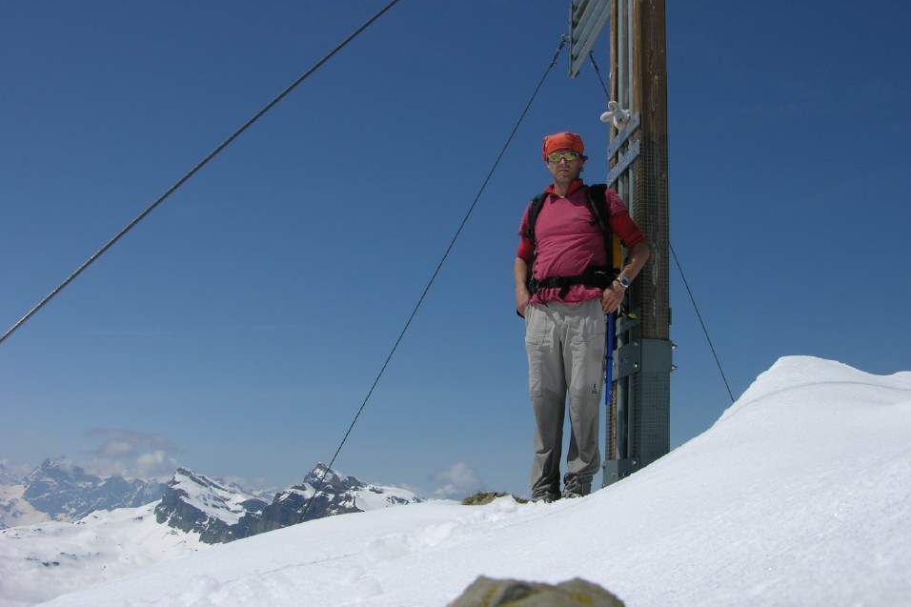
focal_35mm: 39
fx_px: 987
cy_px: 315
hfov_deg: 49.5
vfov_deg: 34.2
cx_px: 473
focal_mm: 8.9
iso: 50
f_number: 8
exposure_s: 1/410
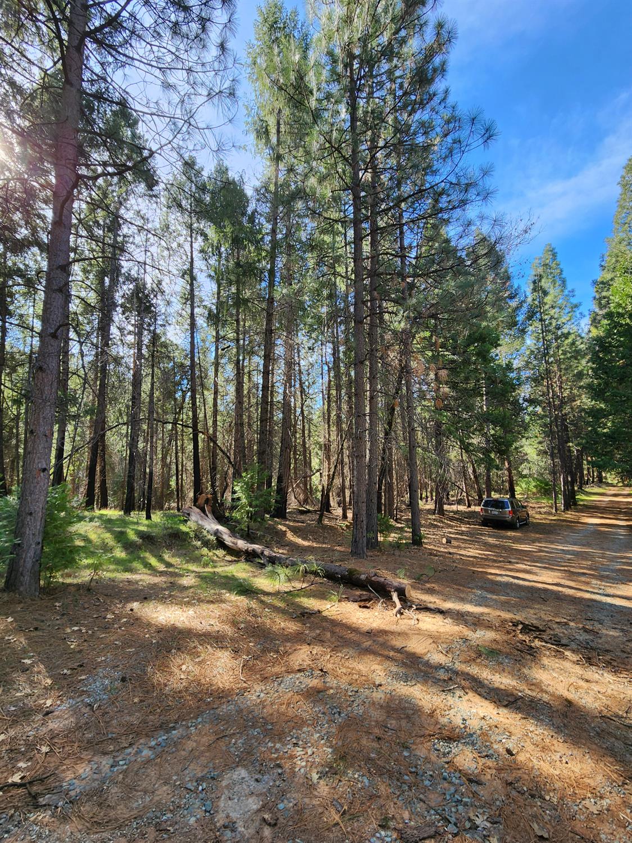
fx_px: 316
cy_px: 422
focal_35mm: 13
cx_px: 316
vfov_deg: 106.2
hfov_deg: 89.9
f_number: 2.2
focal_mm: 2.2
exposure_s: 1/256
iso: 50
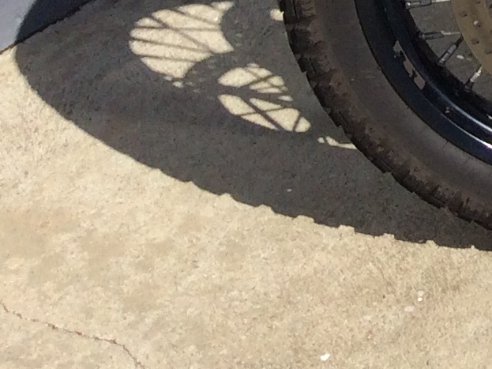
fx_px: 2160
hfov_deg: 10.8
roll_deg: +2.7
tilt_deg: -18.7
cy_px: -510
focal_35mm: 152
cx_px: 1234
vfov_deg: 8.9
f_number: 2.2
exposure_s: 1/2564
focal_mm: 4.15
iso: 32
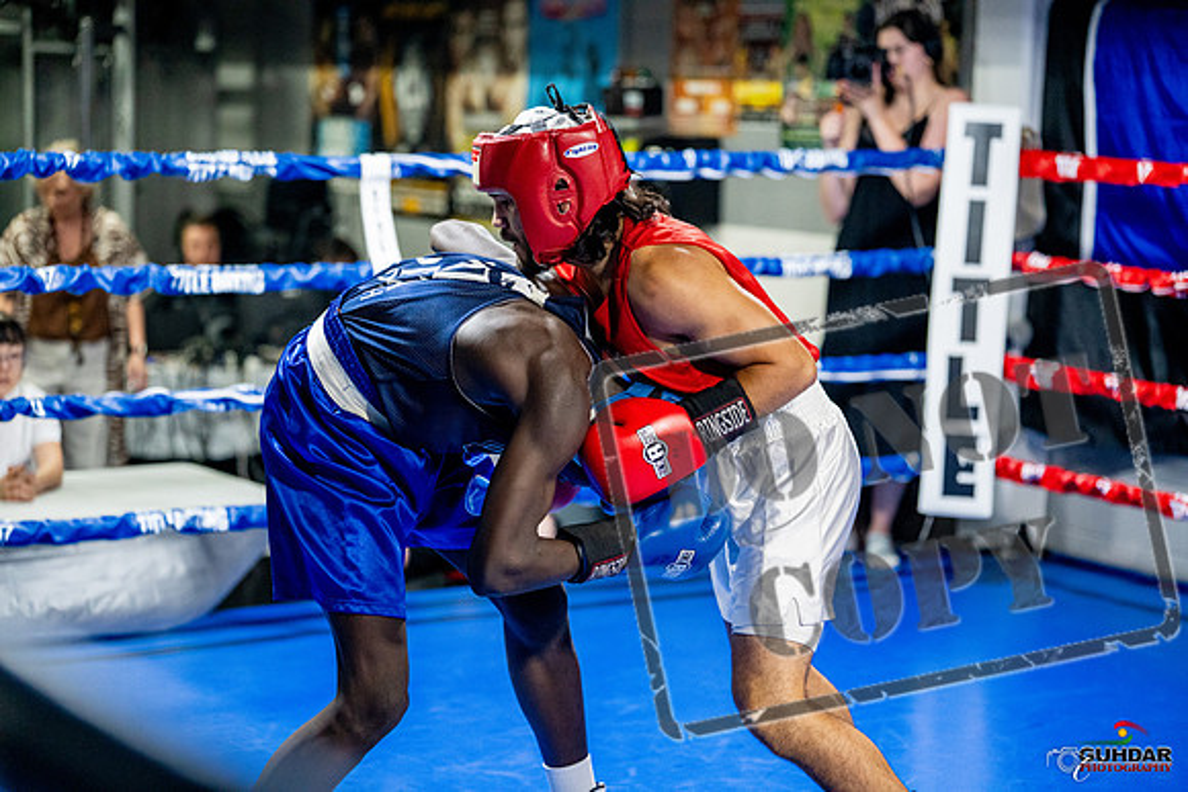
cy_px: 396
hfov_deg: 25.7
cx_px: 594
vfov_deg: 17.3
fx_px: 2607
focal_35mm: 79
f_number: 2
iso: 6400
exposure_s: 1/1000
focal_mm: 79
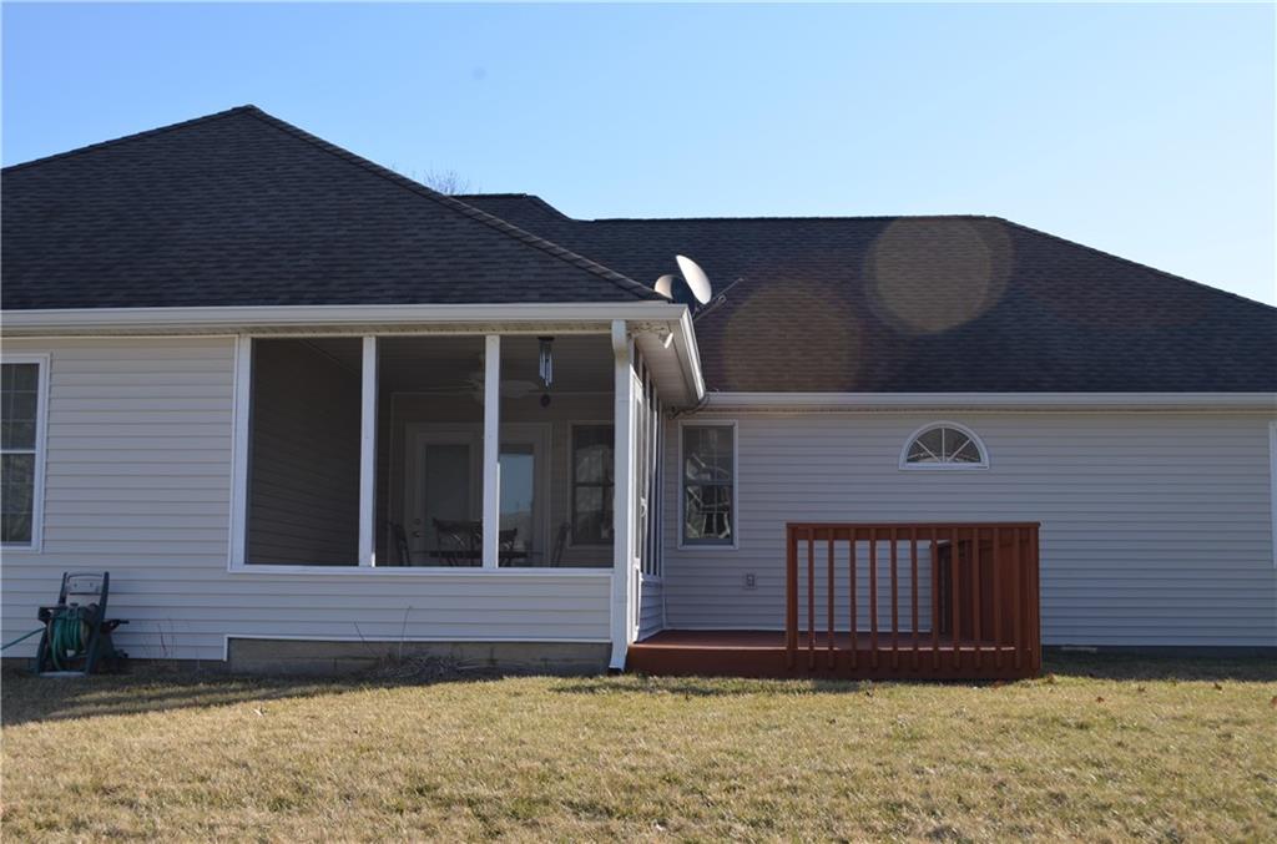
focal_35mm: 42
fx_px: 1486
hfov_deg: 46.5
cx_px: 638
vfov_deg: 31.7
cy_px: 422
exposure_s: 1/200
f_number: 8
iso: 100
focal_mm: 28
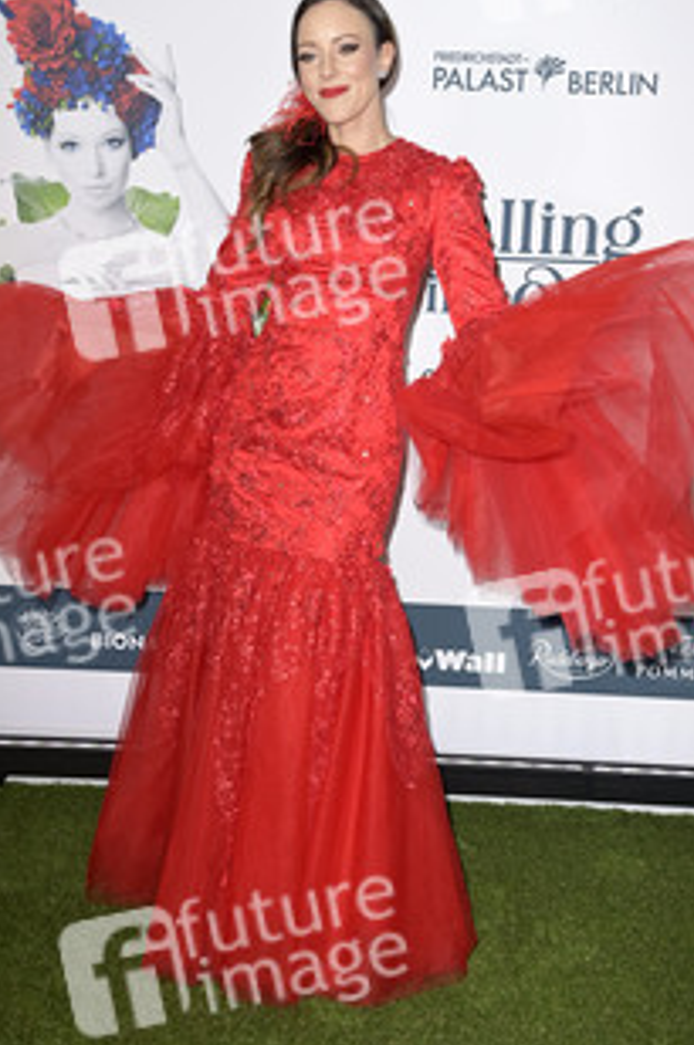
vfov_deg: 35.0
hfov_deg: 23.7
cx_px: 332
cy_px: 450
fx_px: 1654
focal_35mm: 57
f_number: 5.6
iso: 640
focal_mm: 44
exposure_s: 1/250
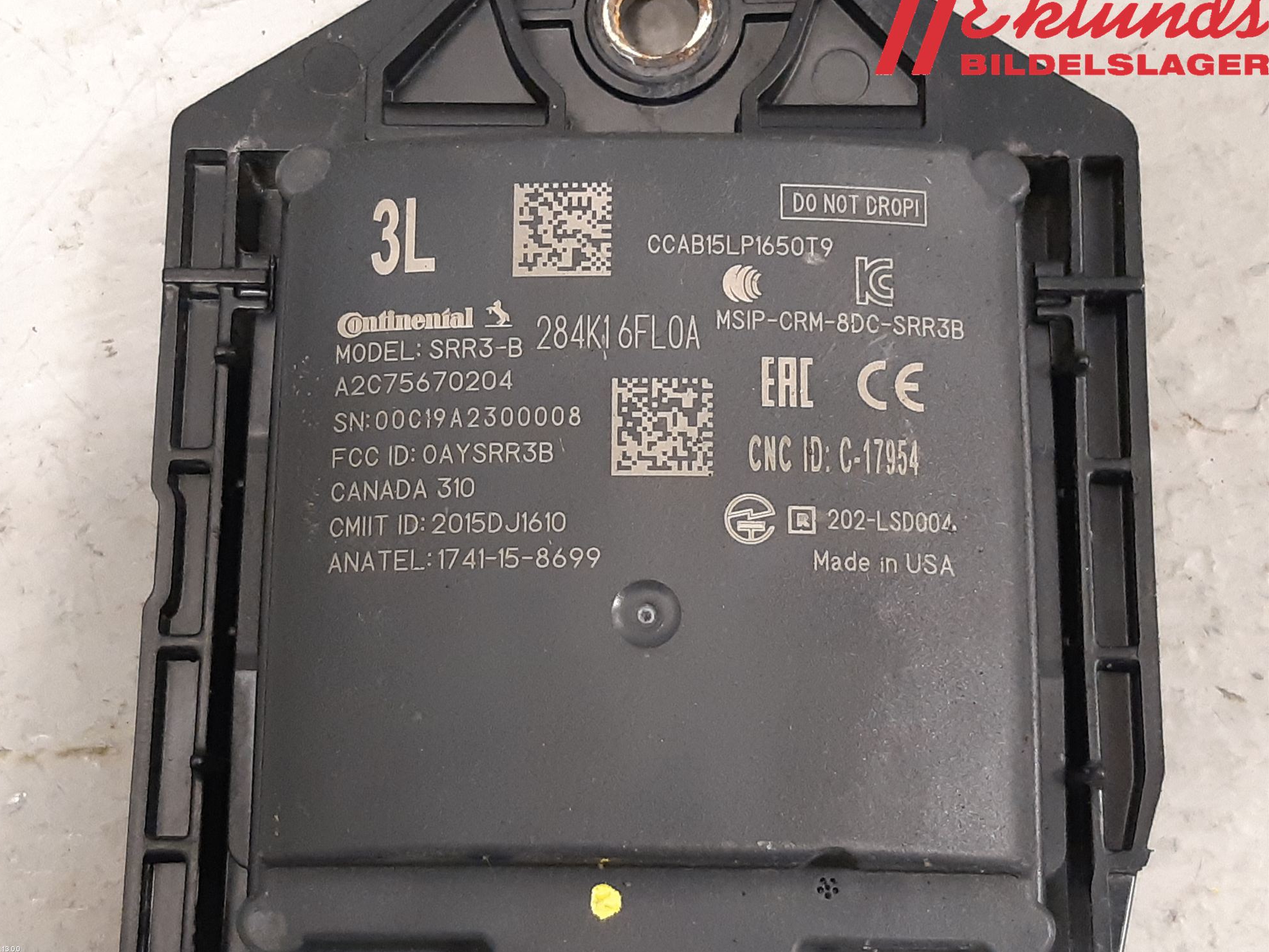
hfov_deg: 65.3
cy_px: 460
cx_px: 611
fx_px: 990
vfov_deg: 51.3
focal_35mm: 27
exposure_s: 1/33
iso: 250
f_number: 1.7
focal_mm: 3.93
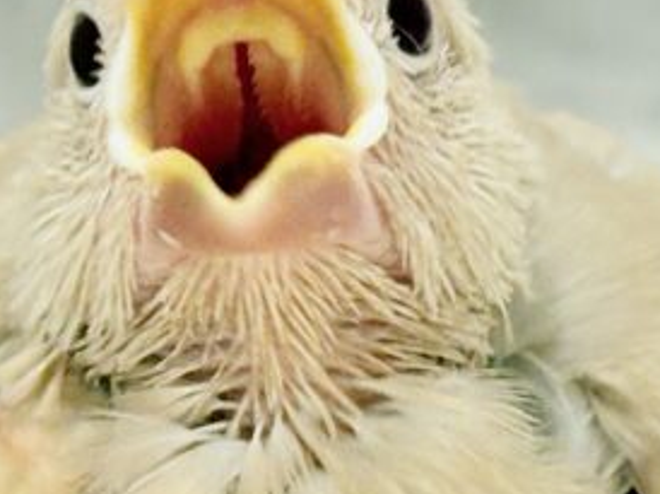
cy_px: 323
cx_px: 513
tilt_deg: -13.1
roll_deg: -1.9
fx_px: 4343
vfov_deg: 6.5
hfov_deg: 8.7
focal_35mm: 228
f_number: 1.6
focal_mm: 5.96
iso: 80
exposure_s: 1/100
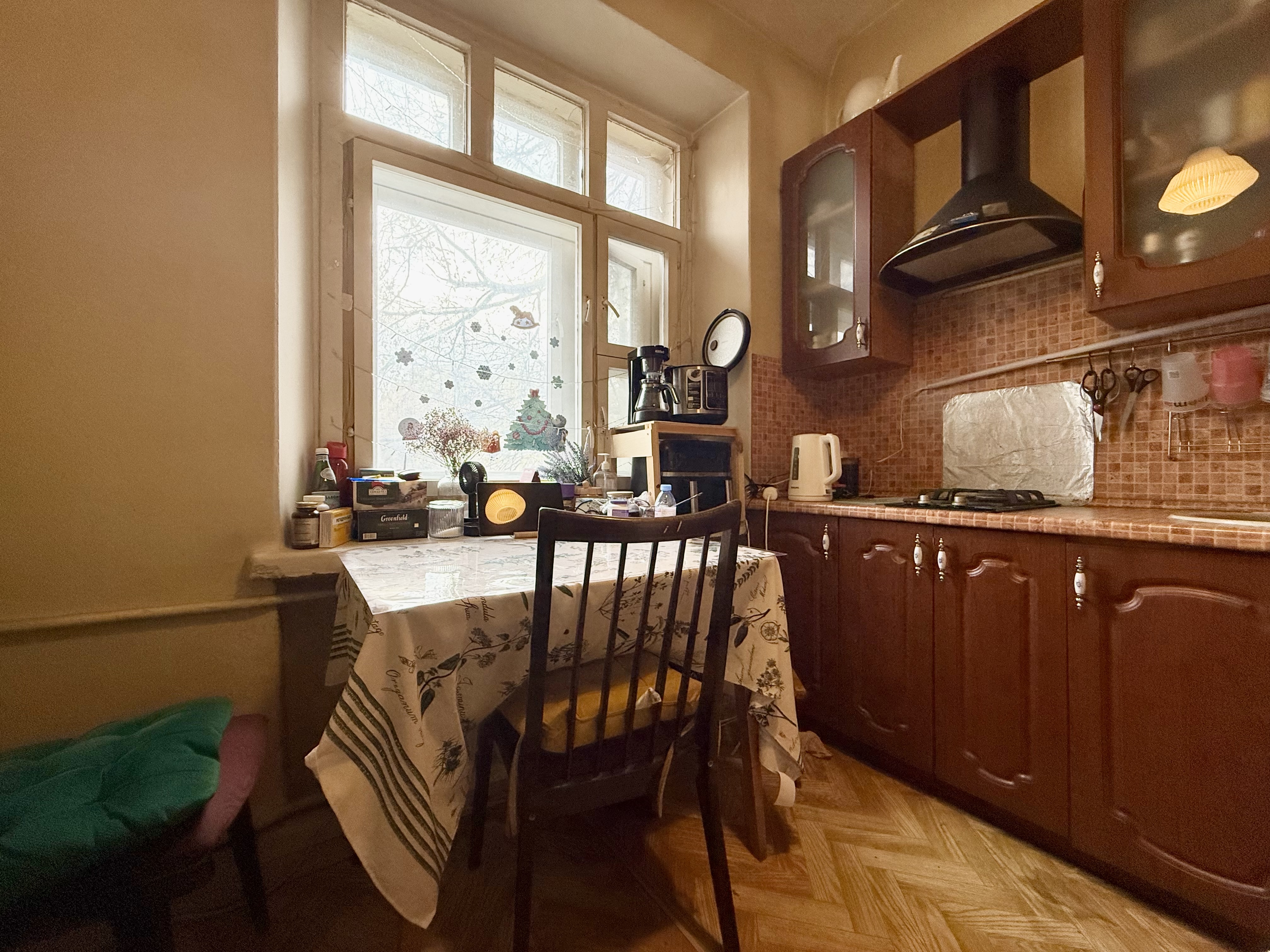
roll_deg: -0.1
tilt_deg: -0.1
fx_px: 514
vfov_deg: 85.7
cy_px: 476
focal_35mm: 14
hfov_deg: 102.1
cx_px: 635
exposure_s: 1/99
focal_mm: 2.22
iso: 200
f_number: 2.2
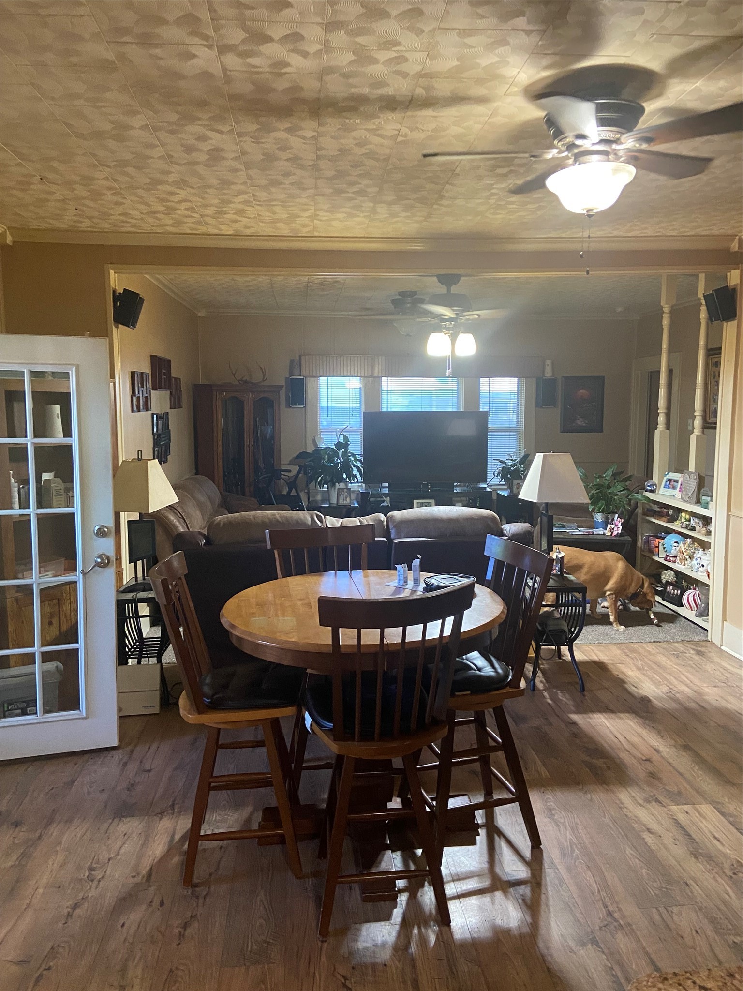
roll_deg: +0.2
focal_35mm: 26
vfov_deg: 67.3
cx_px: 372
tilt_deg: -5.5
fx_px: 744
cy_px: 496
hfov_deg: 53.1
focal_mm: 4.25
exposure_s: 1/60
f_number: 1.8
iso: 400
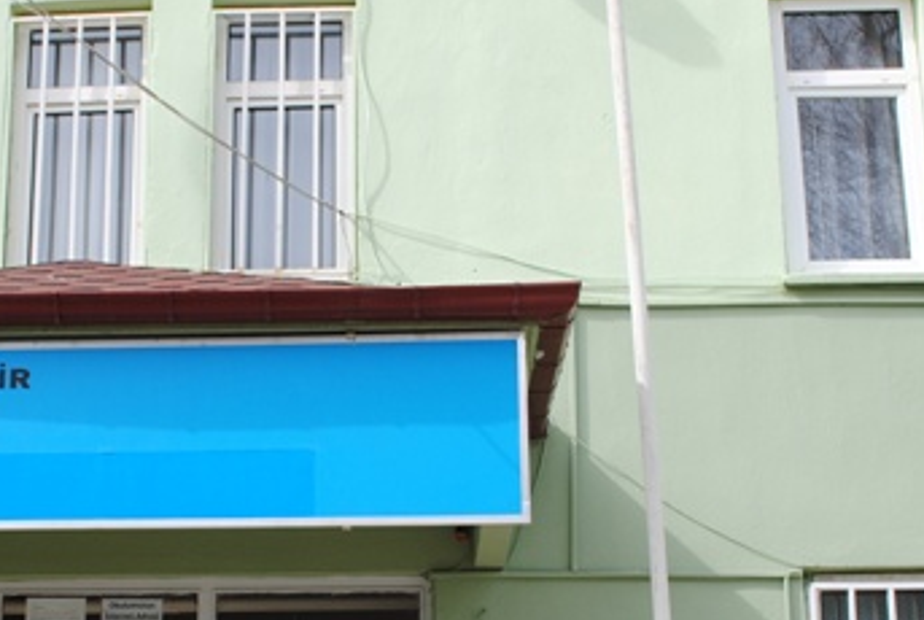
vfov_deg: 21.6
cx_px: 374
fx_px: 1620
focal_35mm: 63
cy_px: 404
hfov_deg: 31.8
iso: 100
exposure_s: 1/200
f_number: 7.1
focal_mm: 18
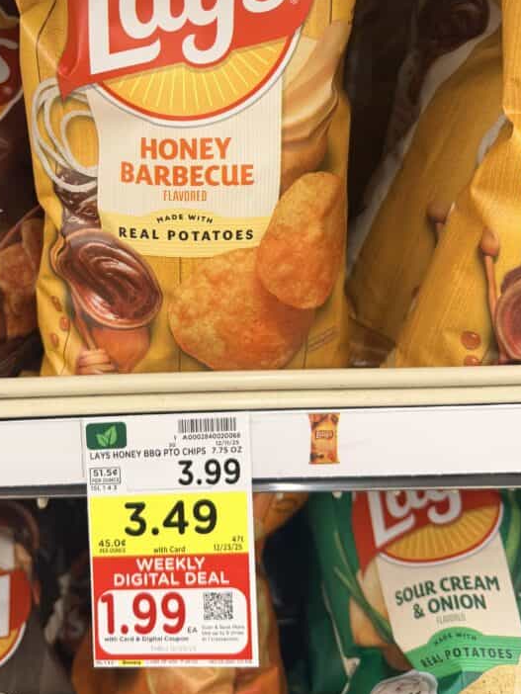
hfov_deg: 40.5
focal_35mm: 35
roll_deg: +1.5
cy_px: 232
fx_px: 702
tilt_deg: -18.2
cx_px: 198
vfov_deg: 51.6
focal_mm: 6.76
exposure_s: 1/64
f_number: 1.78
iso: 160
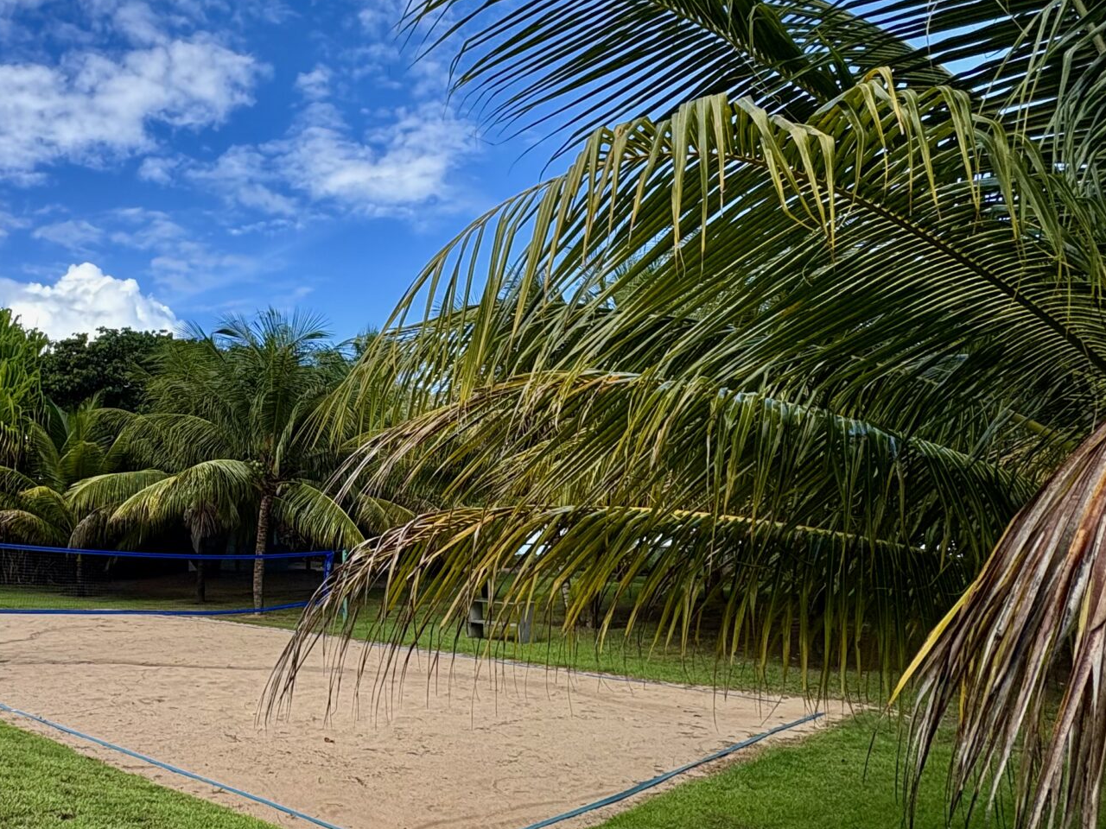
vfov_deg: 49.7
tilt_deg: +7.2
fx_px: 895
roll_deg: +0.0
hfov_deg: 59.3
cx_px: 246
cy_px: 430
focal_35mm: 28
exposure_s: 1/1006
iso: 40
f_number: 2.2
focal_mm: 2.22
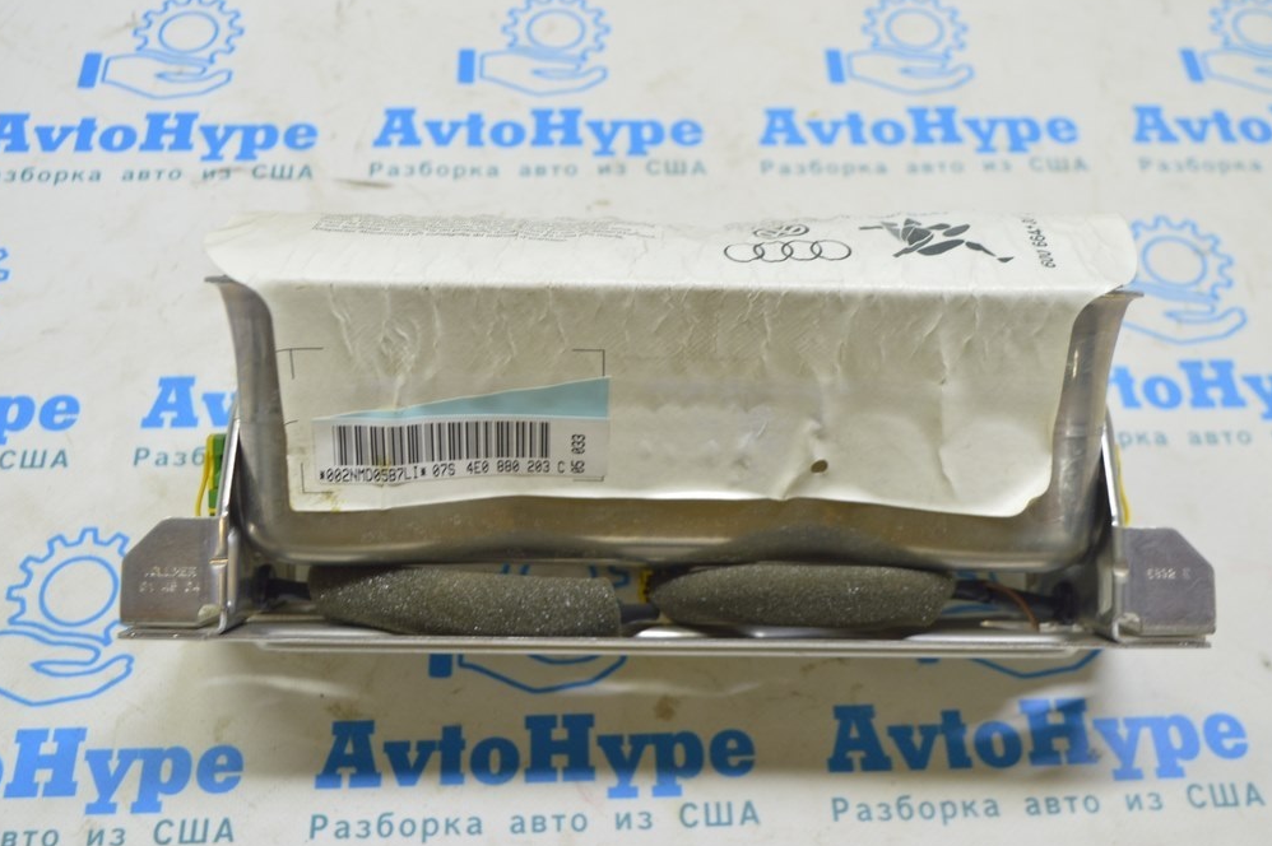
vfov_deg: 33.4
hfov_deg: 48.5
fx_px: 1412
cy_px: 420
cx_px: 636
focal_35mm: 40
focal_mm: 26
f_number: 5.6
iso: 400
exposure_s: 1/20
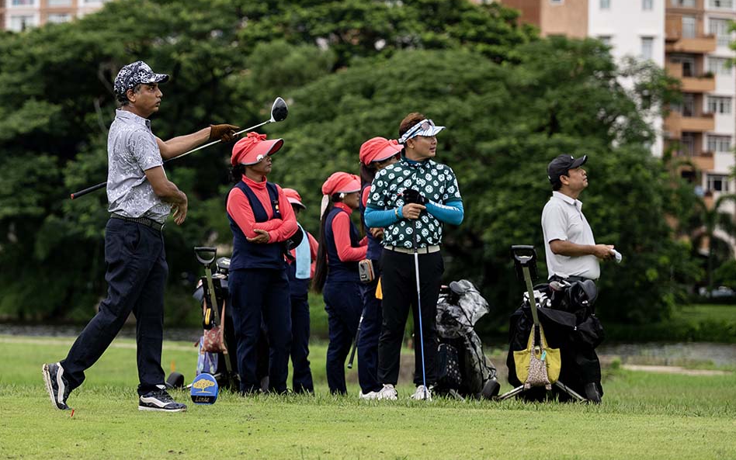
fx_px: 1946
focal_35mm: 97
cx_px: 372
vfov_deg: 13.5
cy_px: 219
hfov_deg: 21.4
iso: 360
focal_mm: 94
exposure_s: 1/3200
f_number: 2.8
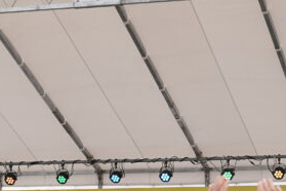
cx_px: 84
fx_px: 1255
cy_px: 284
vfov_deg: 8.5
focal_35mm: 158
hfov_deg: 13.0
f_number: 5
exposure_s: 1/500
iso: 200
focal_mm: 43
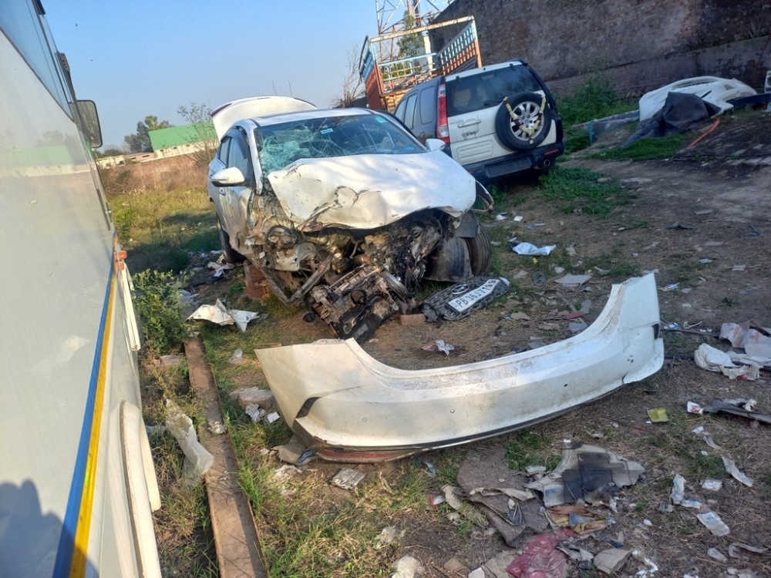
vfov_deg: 54.9
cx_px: 386
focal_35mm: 25
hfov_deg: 69.4
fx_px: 557
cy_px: 289
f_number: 1.8
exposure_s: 1/432
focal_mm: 4.65
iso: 50
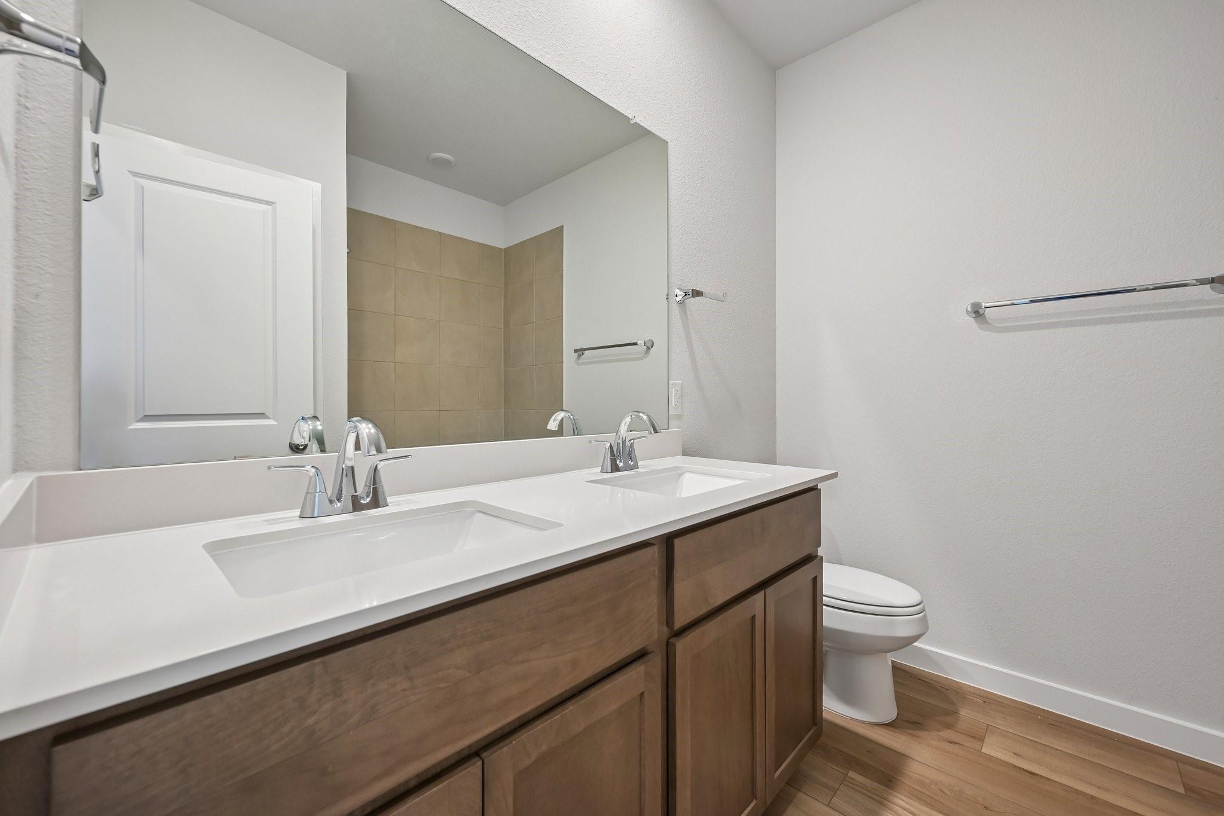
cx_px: 612
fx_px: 476
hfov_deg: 104.3
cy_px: 408
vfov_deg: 81.2
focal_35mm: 14
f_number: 9
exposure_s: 1/5
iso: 250
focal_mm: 14
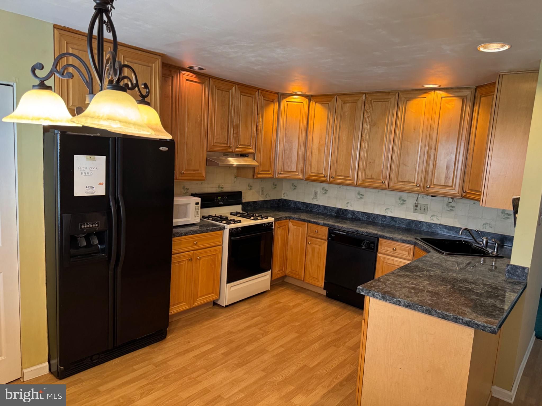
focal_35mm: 24
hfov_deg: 71.6
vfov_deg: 56.8
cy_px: 203
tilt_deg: -7.7
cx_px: 271
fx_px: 376
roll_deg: -4.0
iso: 320
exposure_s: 1/60
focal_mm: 6.76
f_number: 1.78
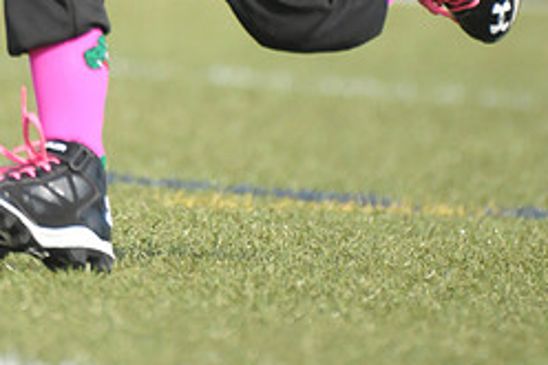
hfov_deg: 1.5
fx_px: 21327
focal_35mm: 1402
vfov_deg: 1.0
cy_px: -179
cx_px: 242
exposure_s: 1/8000
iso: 1600
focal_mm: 400
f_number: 4
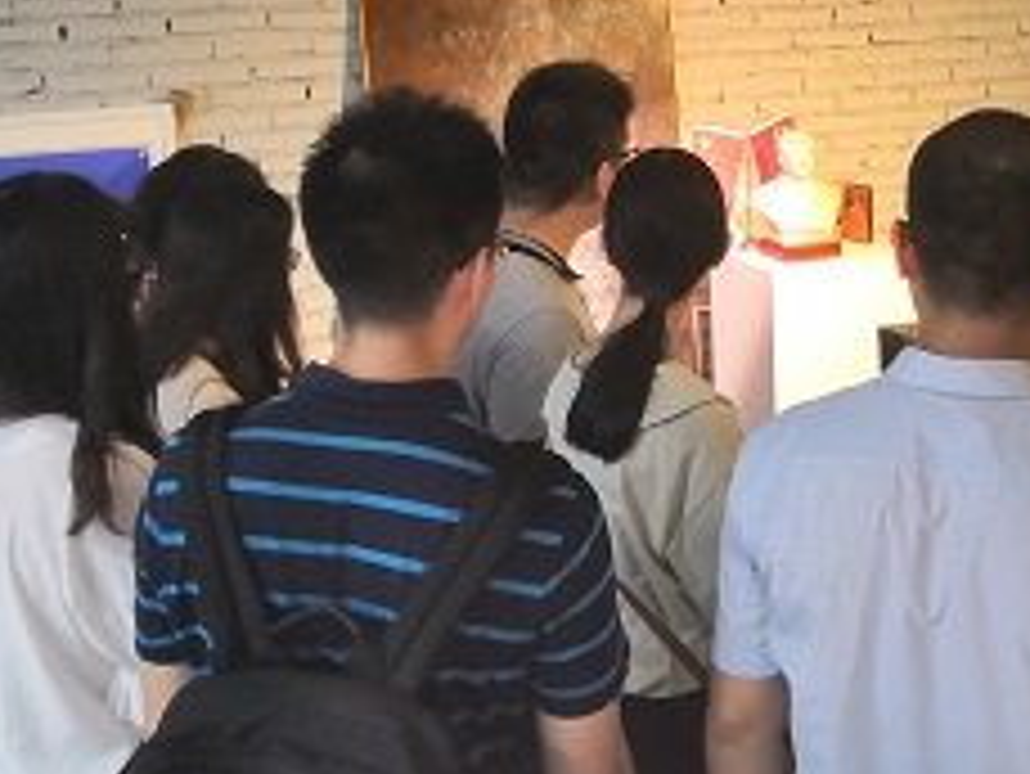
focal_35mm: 59
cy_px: 191
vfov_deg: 24.6
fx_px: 1756
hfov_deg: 32.2
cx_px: 756
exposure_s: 1/33.3
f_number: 1.8
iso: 500
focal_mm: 3.95
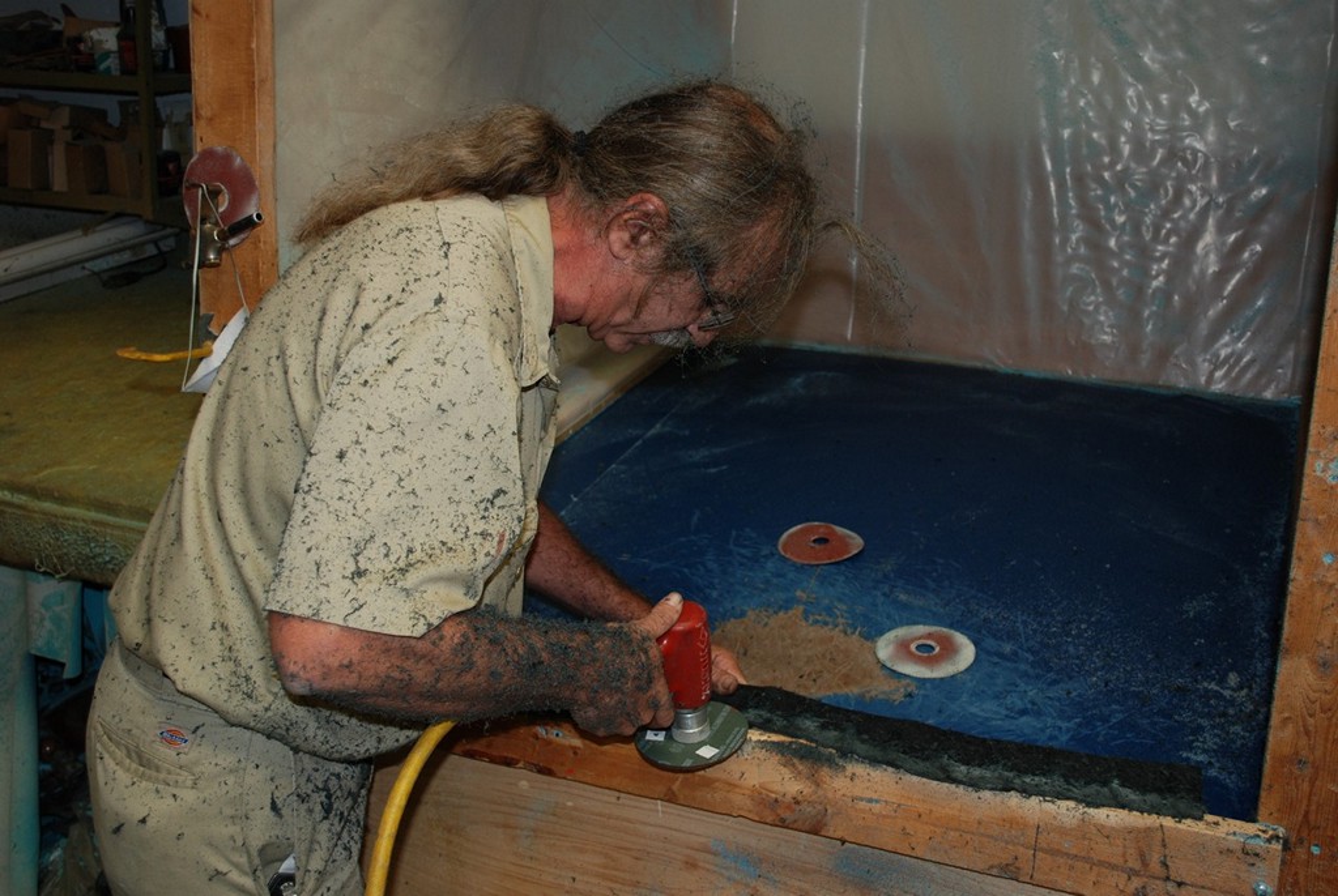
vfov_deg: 34.3
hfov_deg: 49.5
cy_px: 448
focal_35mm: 39
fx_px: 1452
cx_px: 669
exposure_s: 1/60
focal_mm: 26
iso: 200
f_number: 4.2
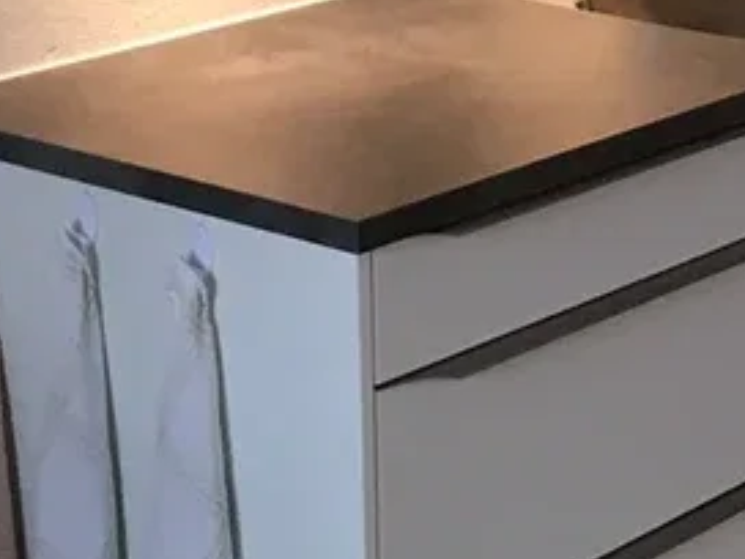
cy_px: -107
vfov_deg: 11.4
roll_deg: -0.9
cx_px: 964
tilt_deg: -11.2
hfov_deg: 14.7
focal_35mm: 128
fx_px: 2755
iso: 125
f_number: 2.2
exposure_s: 1/33
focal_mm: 4.15
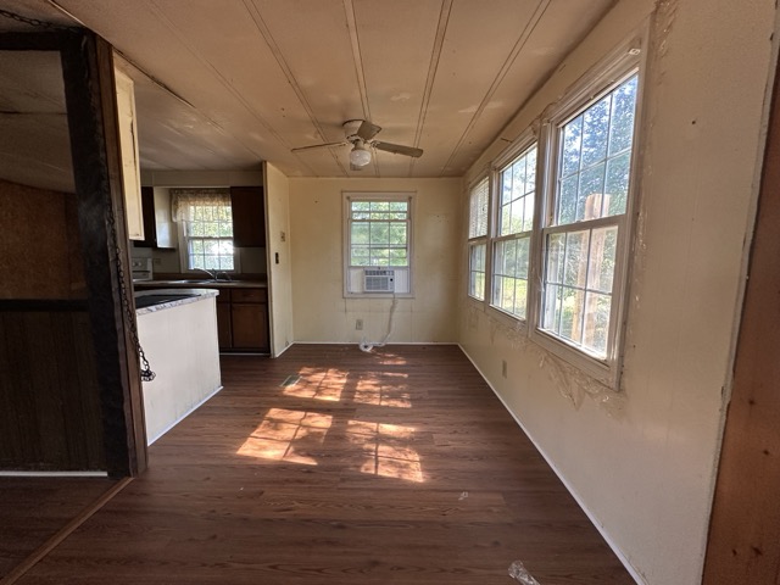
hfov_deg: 102.1
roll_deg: -0.7
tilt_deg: -7.1
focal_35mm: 14
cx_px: 390
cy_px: 292
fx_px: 315
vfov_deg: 85.7
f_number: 2.2
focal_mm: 2.22
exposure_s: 1/99
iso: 160
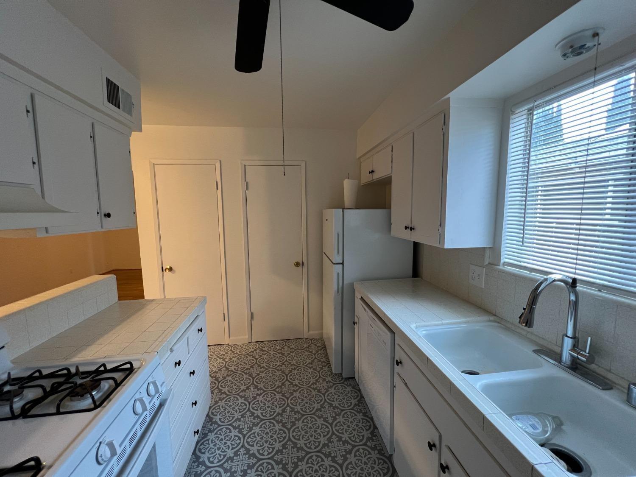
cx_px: 318
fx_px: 239
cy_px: 238
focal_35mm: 13
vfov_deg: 89.9
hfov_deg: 106.2
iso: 160
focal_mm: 1.57
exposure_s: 1/60
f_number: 1.8
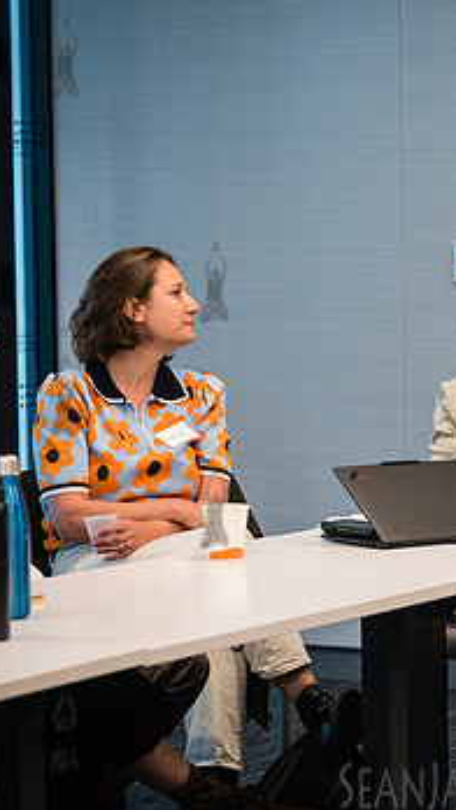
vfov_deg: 14.7
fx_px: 3135
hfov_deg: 8.3
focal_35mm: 146
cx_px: 512
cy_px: 393
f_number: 4
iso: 2000
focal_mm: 83
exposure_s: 1/100
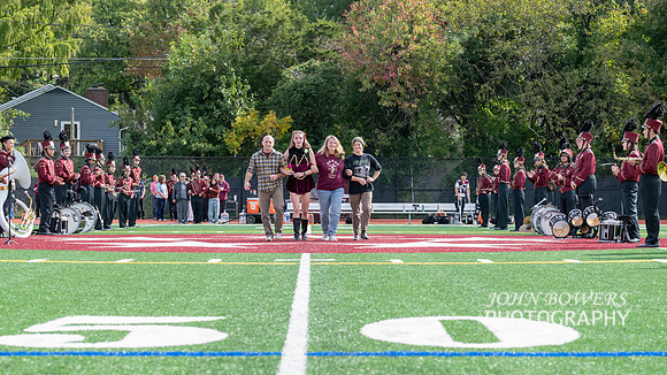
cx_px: 341
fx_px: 1601
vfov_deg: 13.4
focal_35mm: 91
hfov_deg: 23.5
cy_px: 188
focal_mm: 78
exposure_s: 1/1000
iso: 500
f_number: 5.6
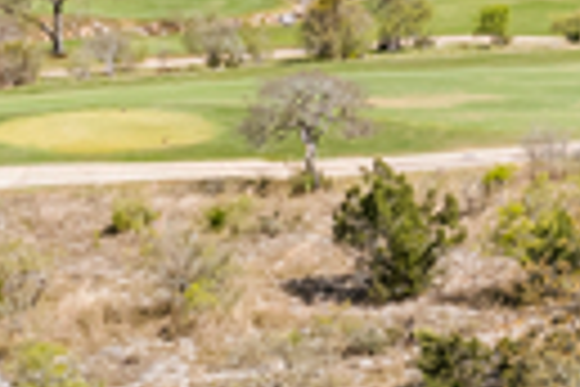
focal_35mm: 139
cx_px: 463
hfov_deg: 14.7
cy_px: 346
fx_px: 2239
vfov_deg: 9.8
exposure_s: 1/200
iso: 100
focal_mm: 10.26
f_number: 5.6
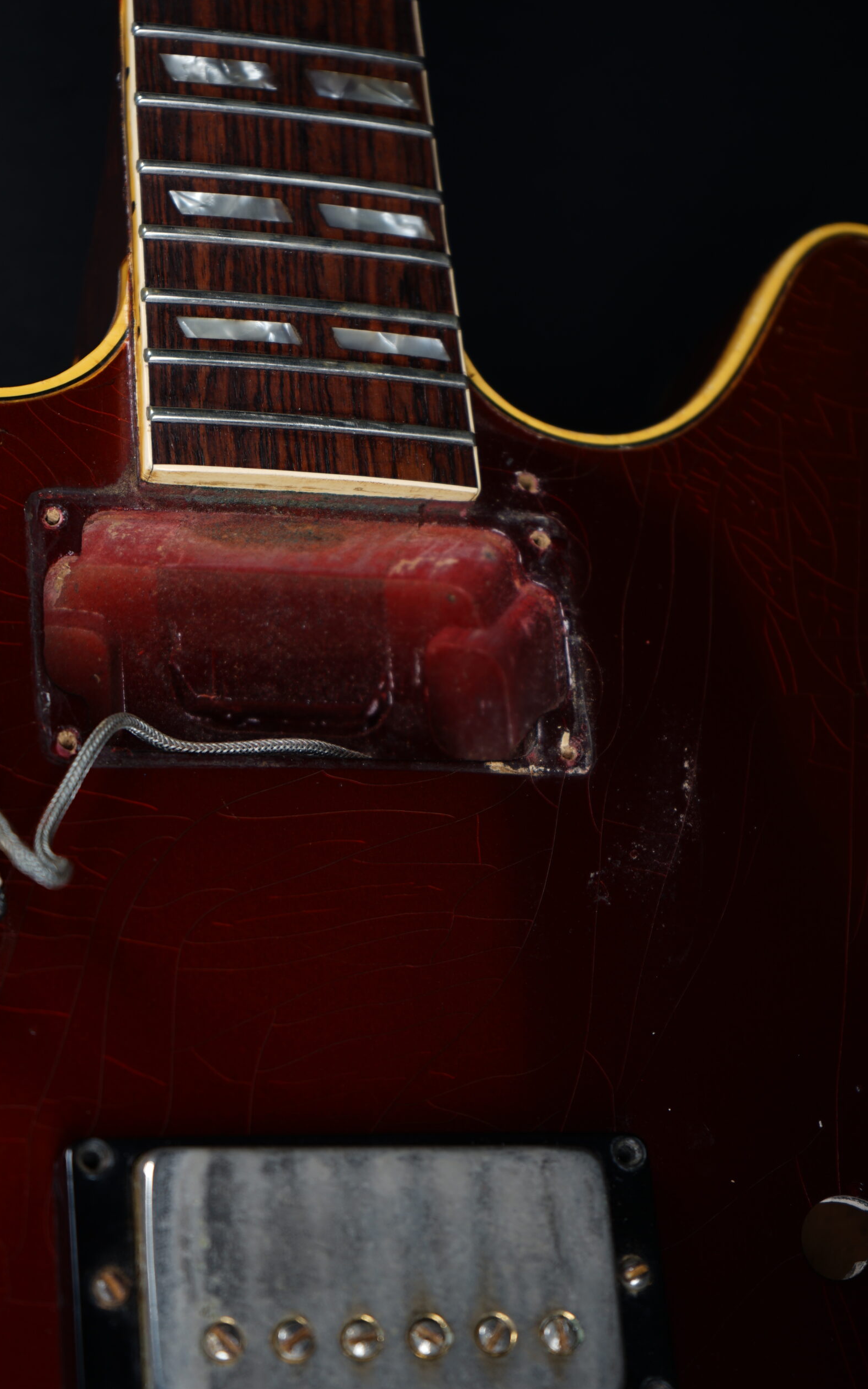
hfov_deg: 18.1
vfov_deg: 28.6
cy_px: 690
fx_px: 2726
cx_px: 425
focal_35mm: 72
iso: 64
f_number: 5.6
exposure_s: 1/125
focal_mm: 70
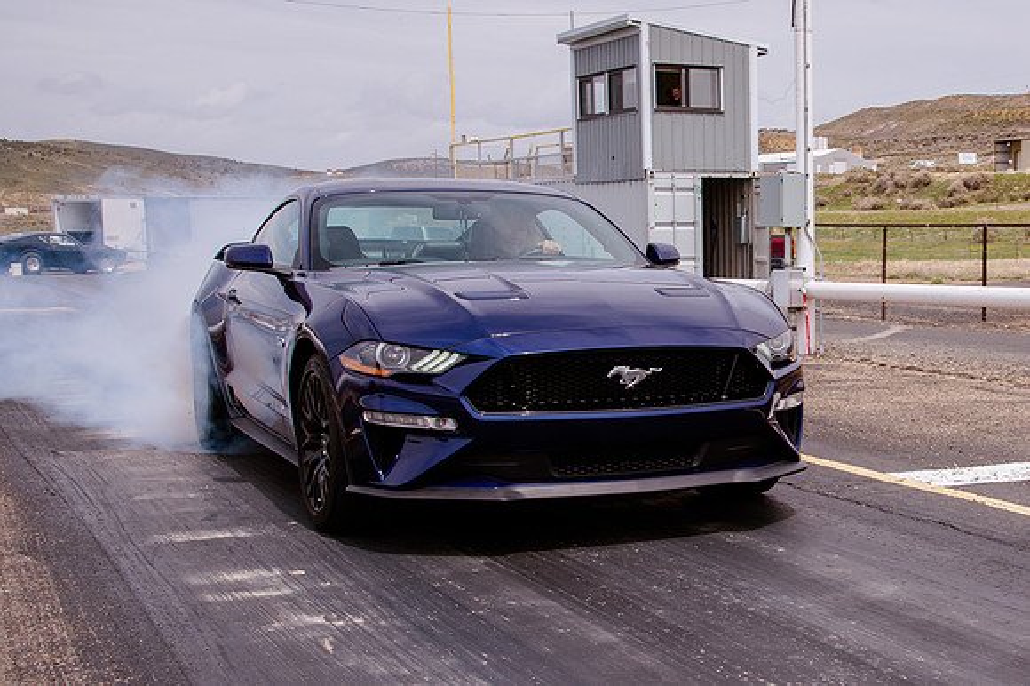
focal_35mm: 56
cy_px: 413
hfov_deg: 34.6
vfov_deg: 24.1
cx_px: 807
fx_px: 1603
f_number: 10
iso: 200
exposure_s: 1/400
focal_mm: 35
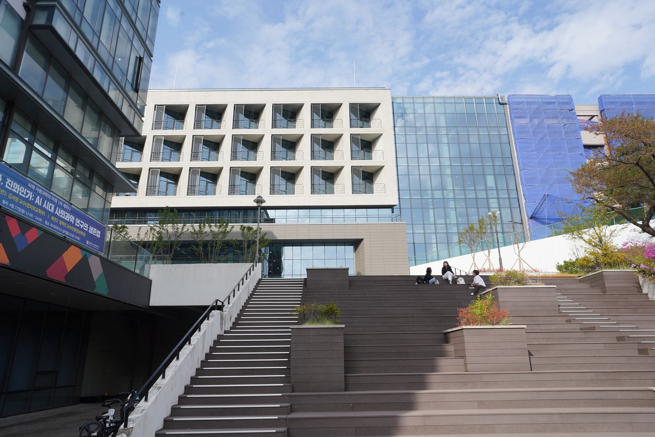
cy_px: 218
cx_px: 328
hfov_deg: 73.7
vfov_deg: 53.1
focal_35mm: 24
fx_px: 437
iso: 100
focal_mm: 24
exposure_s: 1/100
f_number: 11
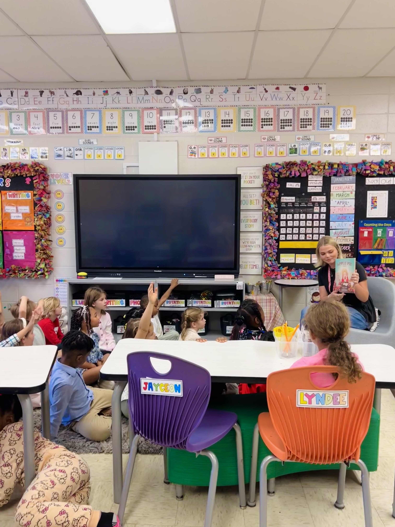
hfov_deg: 53.1
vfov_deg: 67.3
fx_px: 396
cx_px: 198
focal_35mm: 26
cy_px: 264
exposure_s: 1/60
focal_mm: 5.7
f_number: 1.5
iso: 100
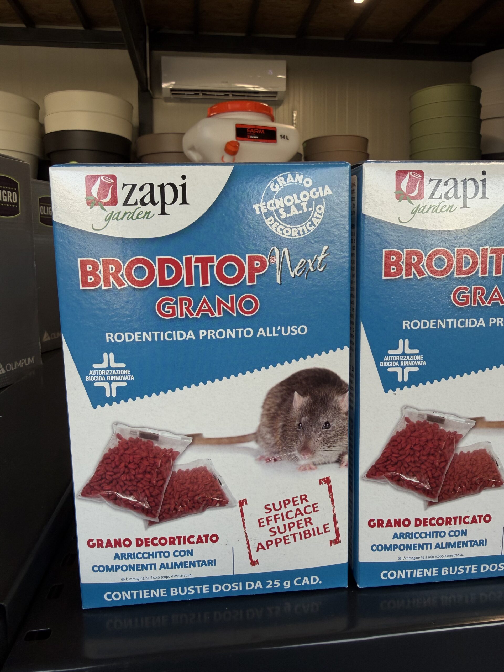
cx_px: 252
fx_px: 466
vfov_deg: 71.6
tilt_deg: -5.4
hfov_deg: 56.8
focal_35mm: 24
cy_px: 336
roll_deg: +0.7
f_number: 2.2
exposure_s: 1/121
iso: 64
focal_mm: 2.22
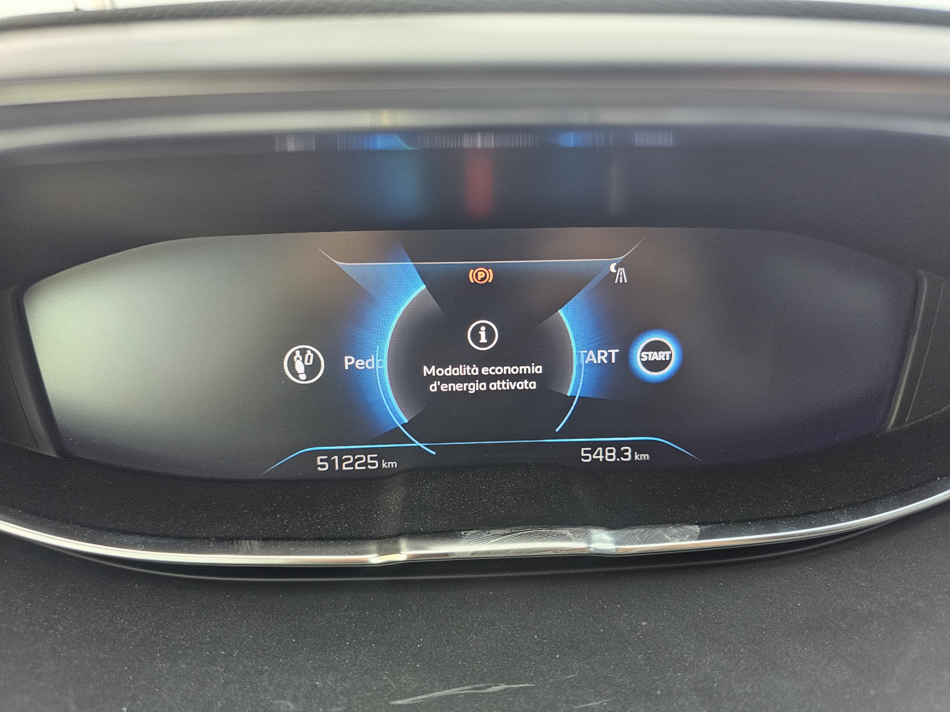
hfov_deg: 73.9
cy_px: 356
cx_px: 475
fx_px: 631
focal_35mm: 23
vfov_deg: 58.9
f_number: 1.7
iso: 400
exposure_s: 1/142
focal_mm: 6.3
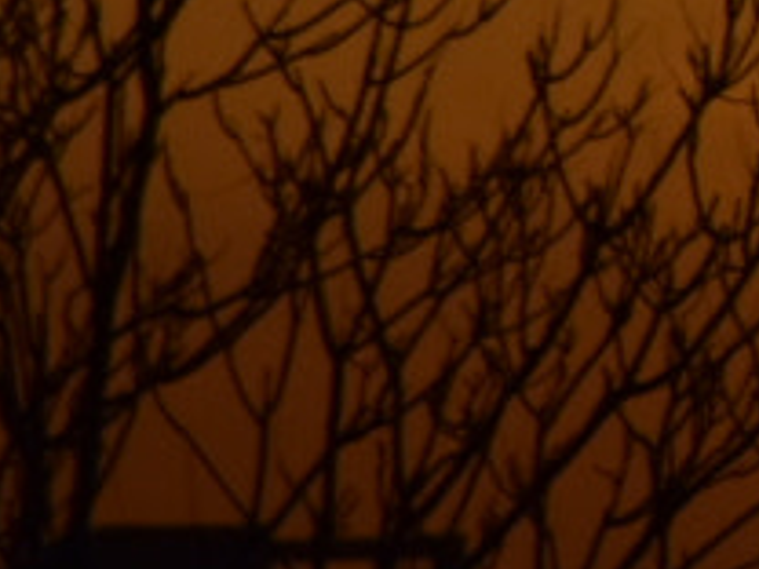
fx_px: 34556
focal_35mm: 1576
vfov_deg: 0.9
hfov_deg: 1.3
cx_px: 2591
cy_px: -839
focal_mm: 140
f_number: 9
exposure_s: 1/1600
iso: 200
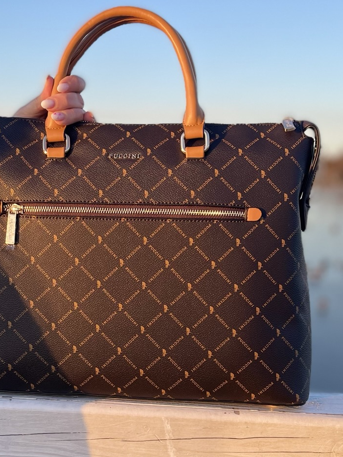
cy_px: 294
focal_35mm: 57
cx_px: 121
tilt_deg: -9.8
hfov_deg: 25.6
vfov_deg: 33.6
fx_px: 753
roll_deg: -0.9
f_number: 1.6
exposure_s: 1/786
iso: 50
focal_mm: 5.1
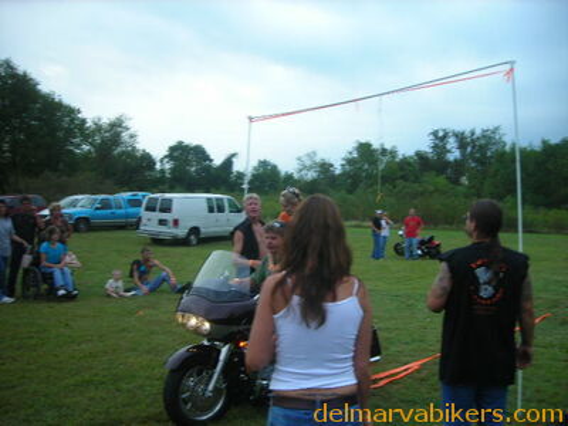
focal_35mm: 38
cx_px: 284
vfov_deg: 37.7
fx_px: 624
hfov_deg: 49.0
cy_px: 213
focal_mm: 6.3
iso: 50
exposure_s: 1/130
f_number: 3.2
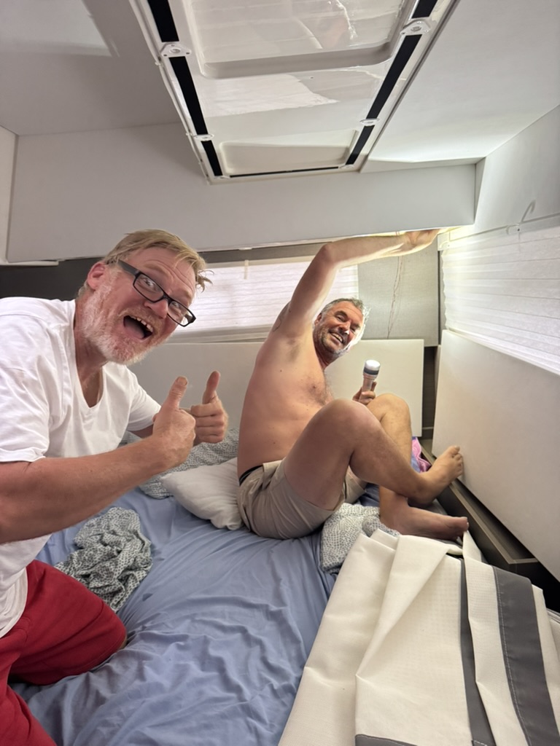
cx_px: 280
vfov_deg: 71.6
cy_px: 373
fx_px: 518
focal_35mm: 24
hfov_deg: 56.8
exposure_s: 1/60
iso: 500
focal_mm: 6.76
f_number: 1.78
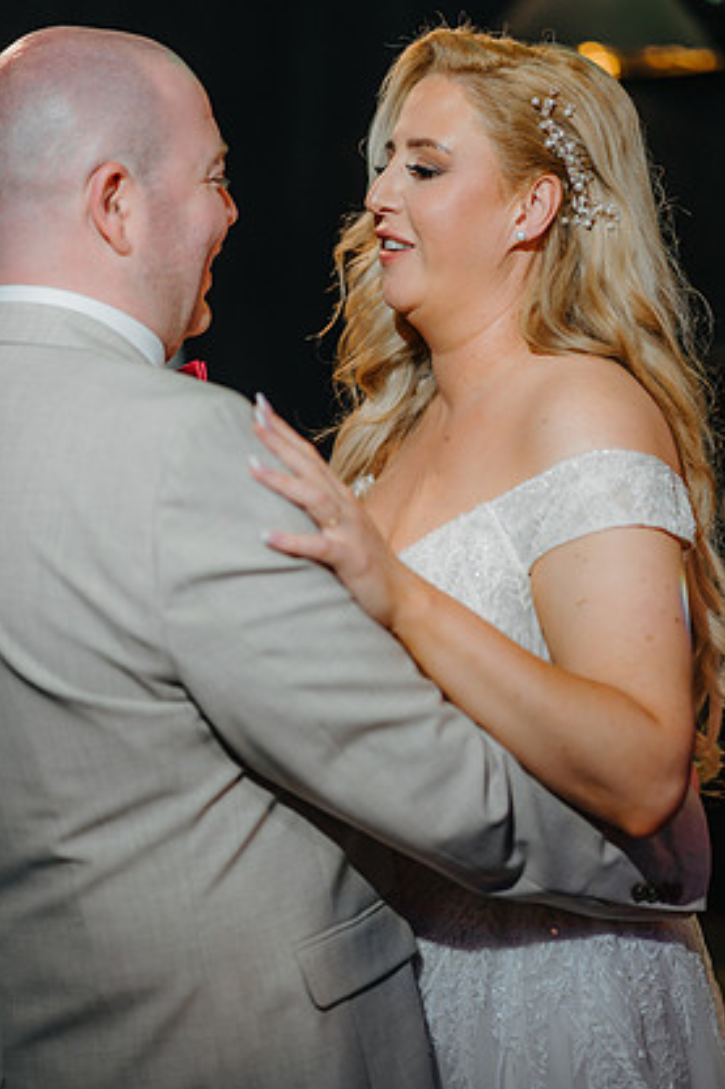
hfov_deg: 14.9
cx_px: 356
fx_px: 2781
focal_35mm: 92
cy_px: 516
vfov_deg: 22.1
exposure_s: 1/200
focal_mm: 85
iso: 200
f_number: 2
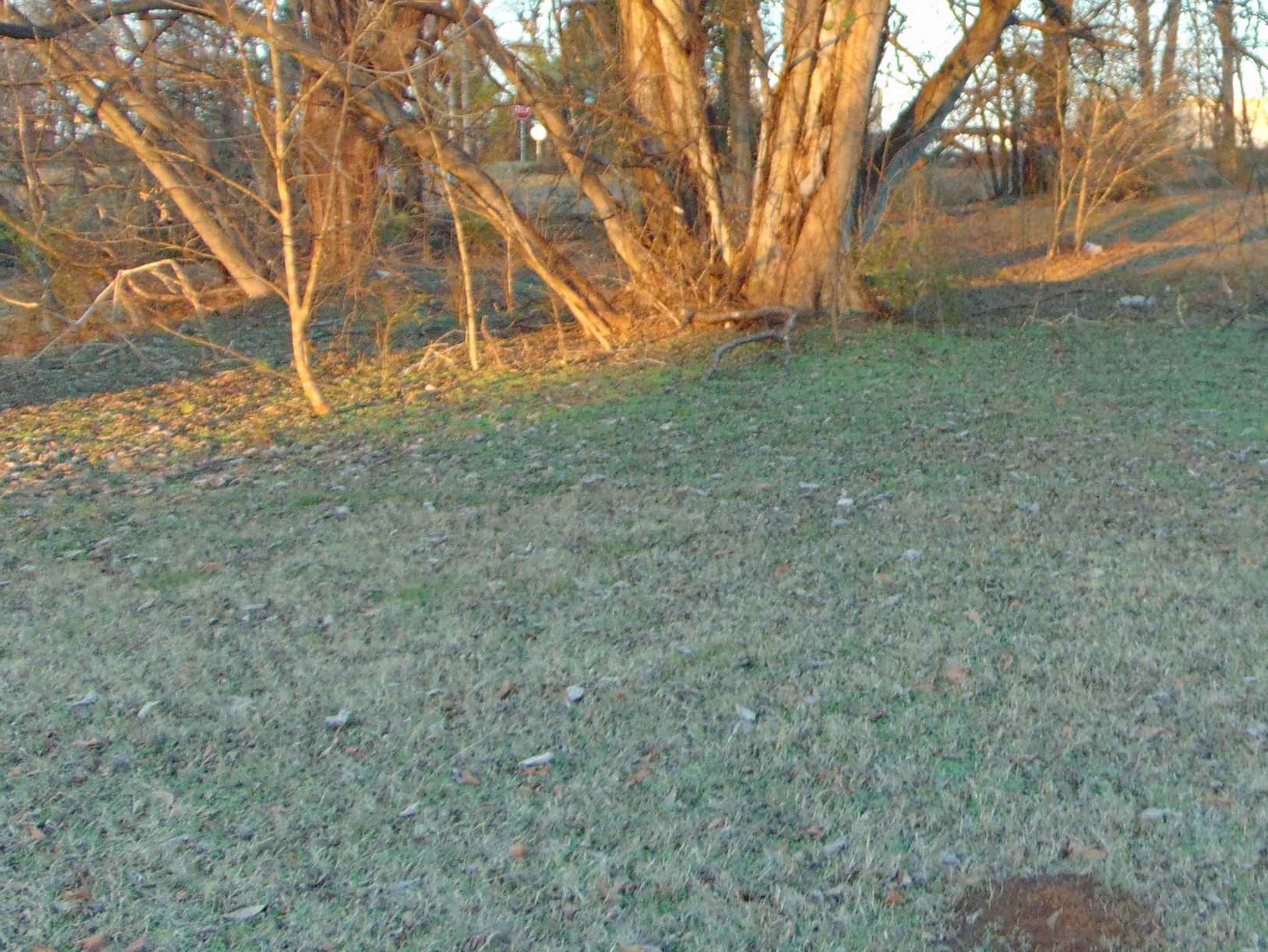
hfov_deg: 38.9
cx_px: 1007
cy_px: 325
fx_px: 1722
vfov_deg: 30.7
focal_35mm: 47
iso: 100
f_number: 3
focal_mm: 4.5
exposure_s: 1/60
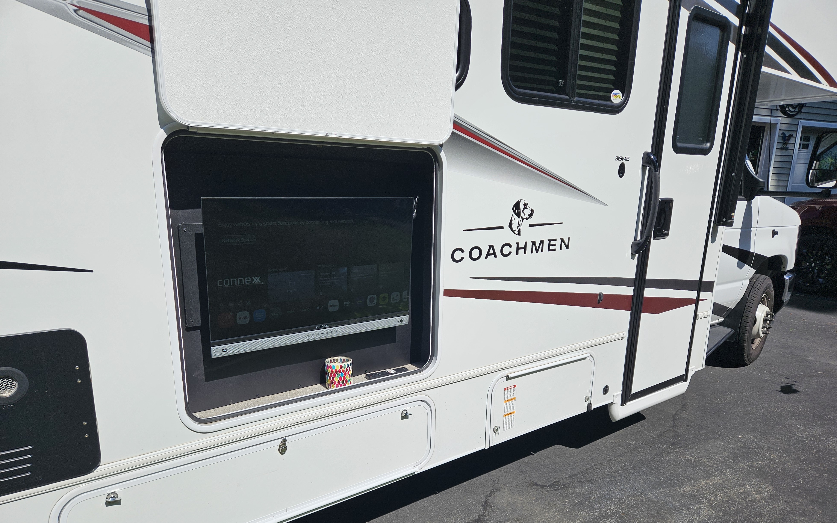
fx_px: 570
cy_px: 318
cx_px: 428
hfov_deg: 72.5
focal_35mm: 25
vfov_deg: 48.9
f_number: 1.8
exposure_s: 1/3559
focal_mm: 5.4
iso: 25
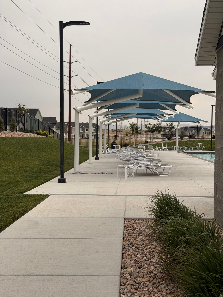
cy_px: 148
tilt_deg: -2.8
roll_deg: -0.1
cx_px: 112
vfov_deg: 39.7
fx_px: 412
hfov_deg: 30.3
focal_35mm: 48
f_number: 1.78
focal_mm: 6.76
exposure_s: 1/2342
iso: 64
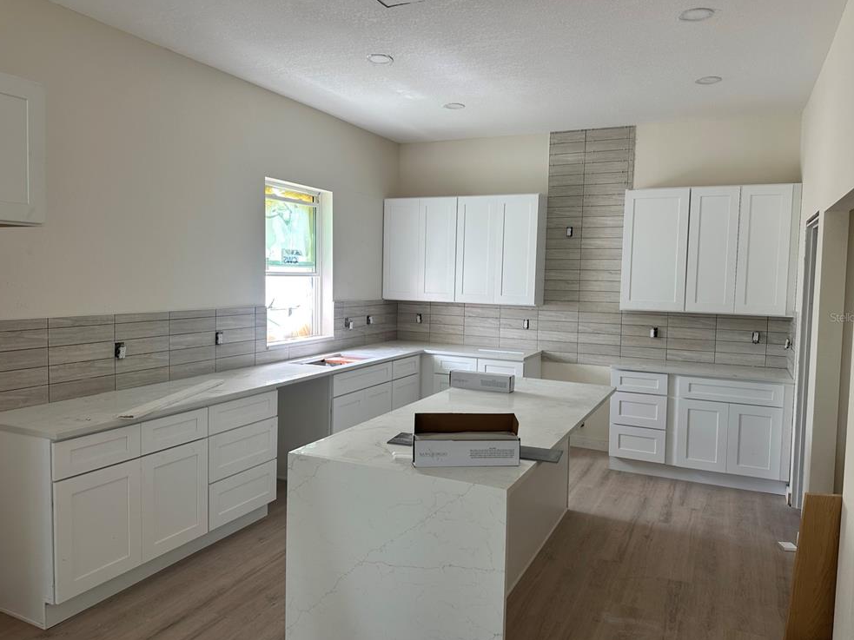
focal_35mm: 25
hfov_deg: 69.4
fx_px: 617
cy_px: 317
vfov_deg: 54.9
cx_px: 438
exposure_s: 1/121
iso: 64
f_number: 1.78
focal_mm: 6.86
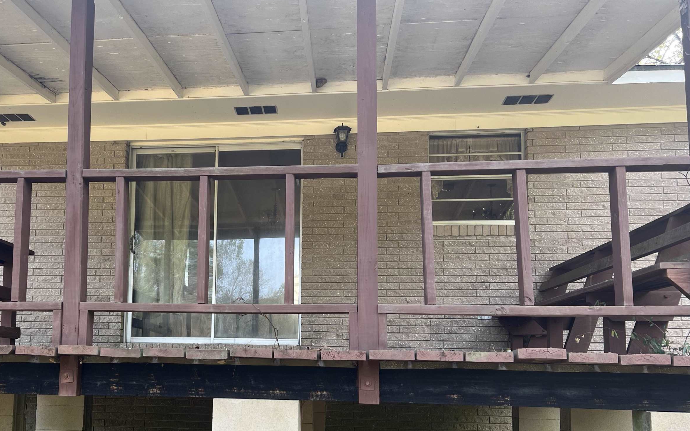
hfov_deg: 53.2
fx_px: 677
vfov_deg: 34.9
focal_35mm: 36
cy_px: 296
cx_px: 242
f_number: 1.5
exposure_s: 1/325
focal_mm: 5.7
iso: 50
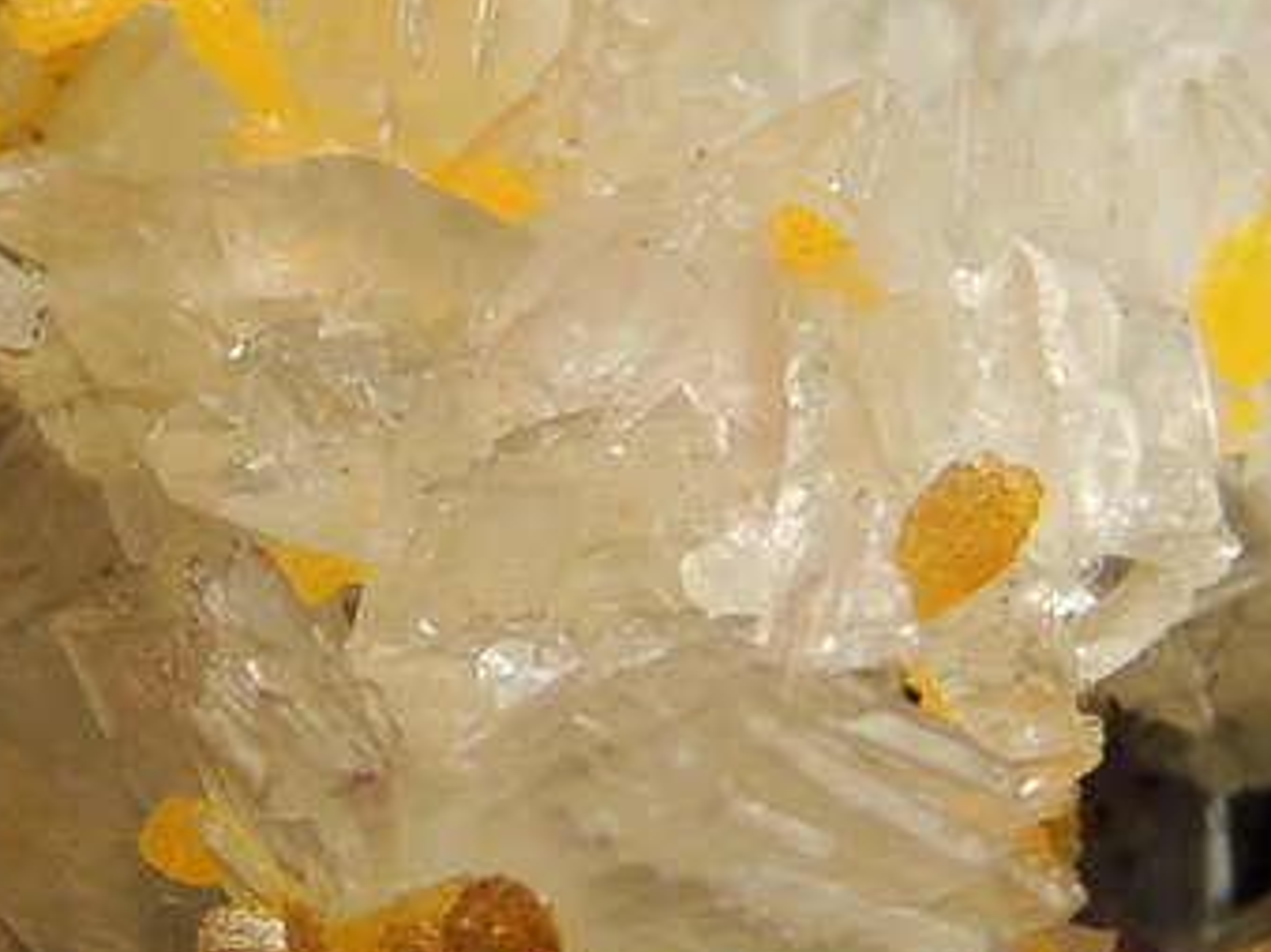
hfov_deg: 8.9
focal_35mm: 222
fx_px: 8148
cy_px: 439
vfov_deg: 6.7
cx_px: 139
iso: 100
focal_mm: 8.3
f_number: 3.5
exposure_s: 1/200
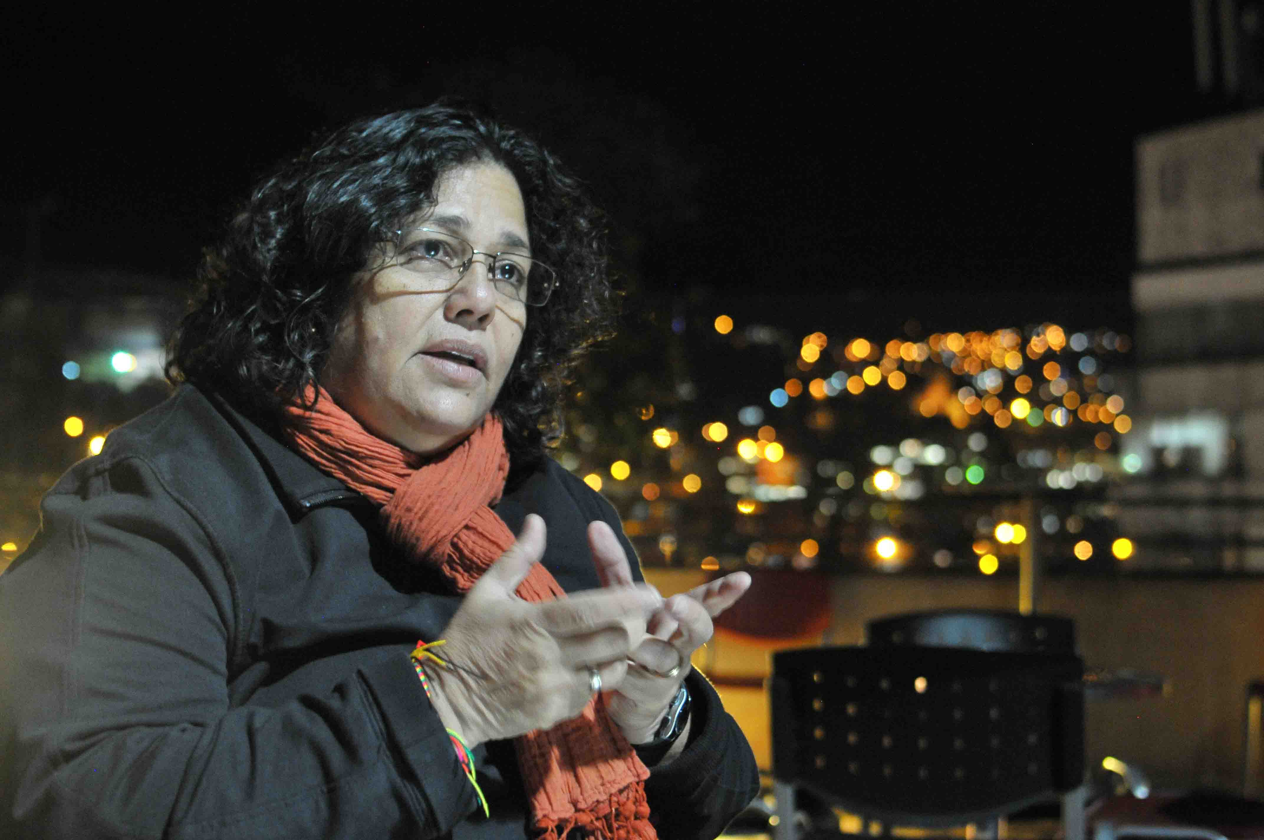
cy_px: 420
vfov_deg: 25.7
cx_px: 632
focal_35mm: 52
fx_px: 1841
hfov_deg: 37.9
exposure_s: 1/10
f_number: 3.2
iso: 1250
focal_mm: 35
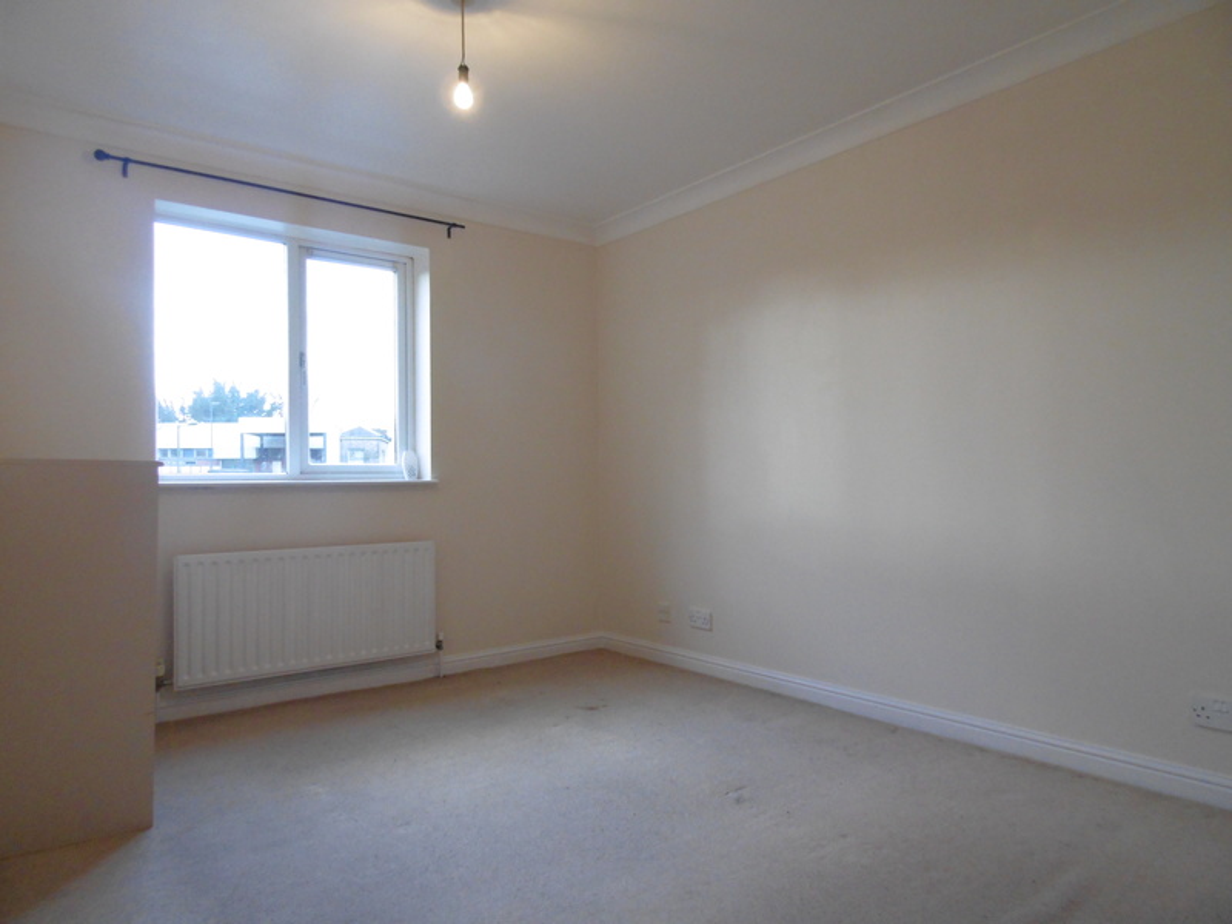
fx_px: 783
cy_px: 462
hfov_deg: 76.4
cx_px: 616
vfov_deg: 61.1
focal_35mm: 22
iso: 320
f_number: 3
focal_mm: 4
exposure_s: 1/60
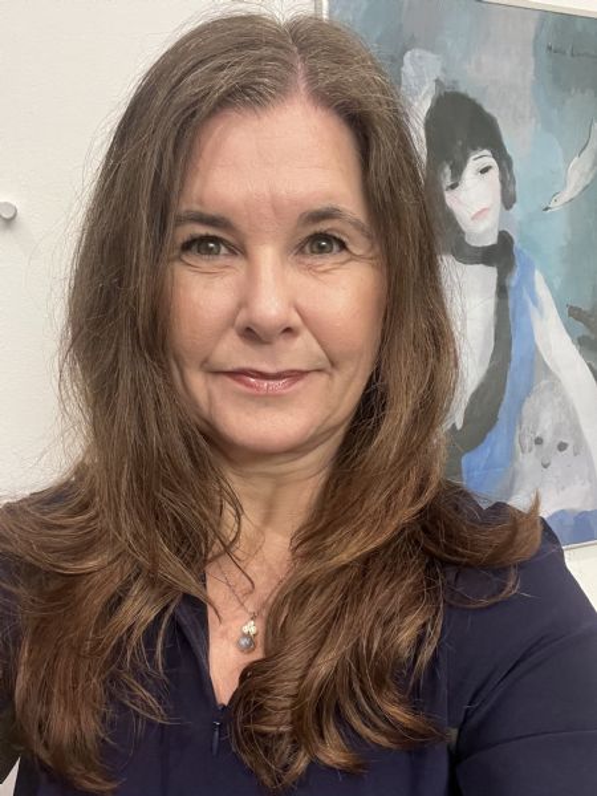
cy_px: 398
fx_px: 690
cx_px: 298
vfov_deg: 60.0
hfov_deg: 46.8
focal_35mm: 30
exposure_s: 1/50
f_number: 2.2
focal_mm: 2.71
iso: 250
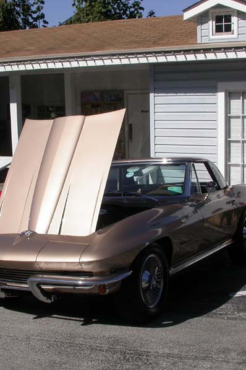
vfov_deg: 37.5
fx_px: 543
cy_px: 185
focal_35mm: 53
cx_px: 109
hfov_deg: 25.5
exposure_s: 1/589
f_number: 7.5
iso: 100
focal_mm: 7.85
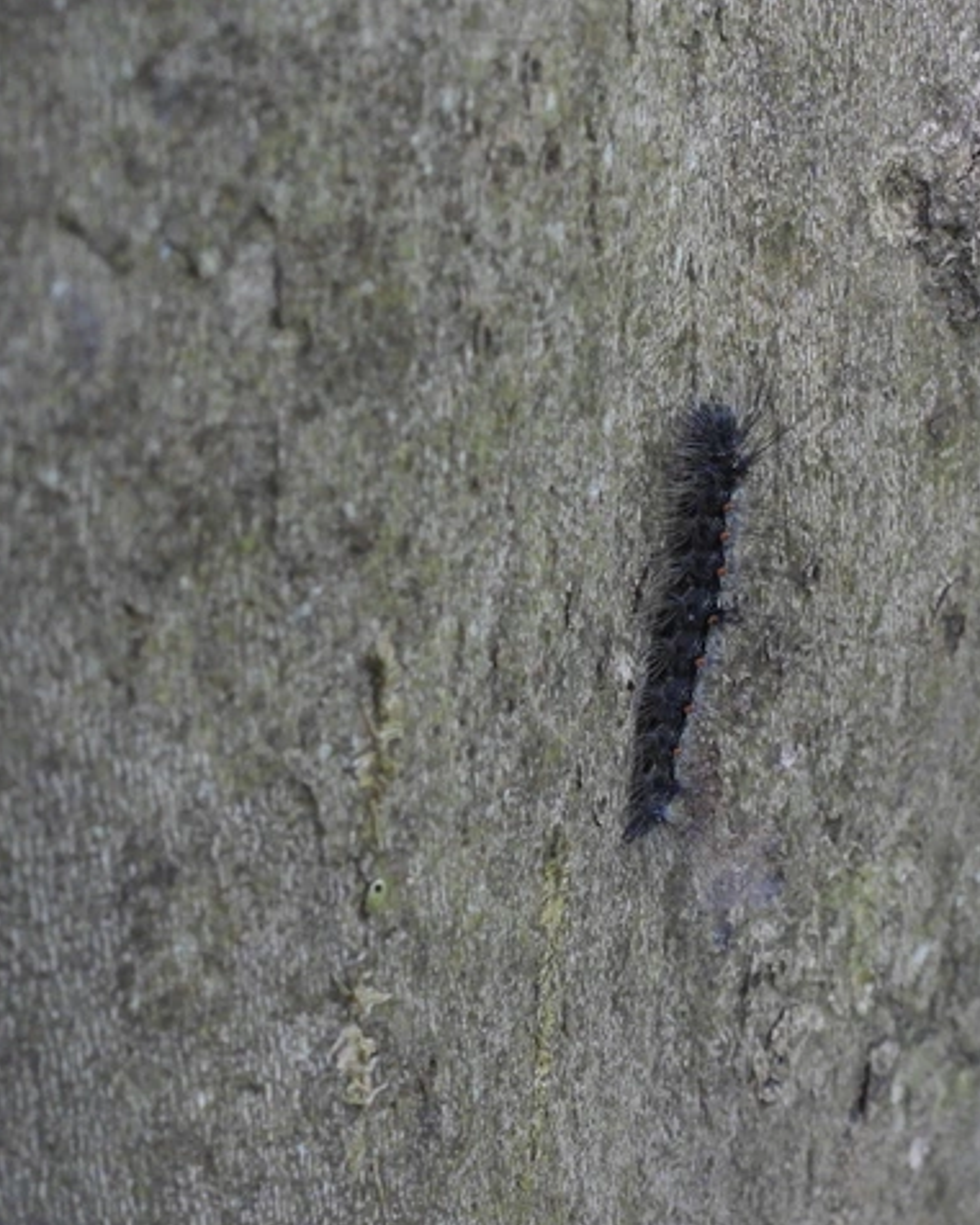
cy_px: 615
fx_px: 3806
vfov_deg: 18.3
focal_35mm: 105
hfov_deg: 14.7
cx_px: 625
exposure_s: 1/100
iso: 800
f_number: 4.5
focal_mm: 14.3
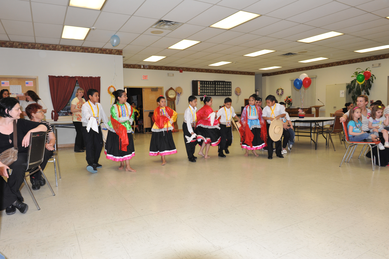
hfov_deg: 73.8
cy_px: 130
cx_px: 194
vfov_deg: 53.1
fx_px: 259
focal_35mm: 24
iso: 1000
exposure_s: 1/60
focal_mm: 24
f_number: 9
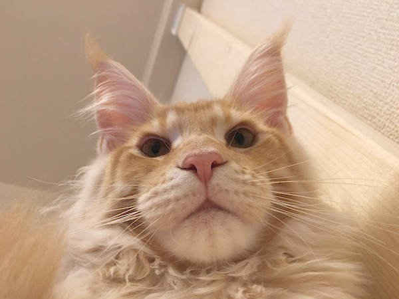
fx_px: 334
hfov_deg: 61.7
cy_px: 150
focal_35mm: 29
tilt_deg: +65.2
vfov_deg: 48.2
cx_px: 200
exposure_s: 1/30
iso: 160
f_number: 2.2
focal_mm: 4.15
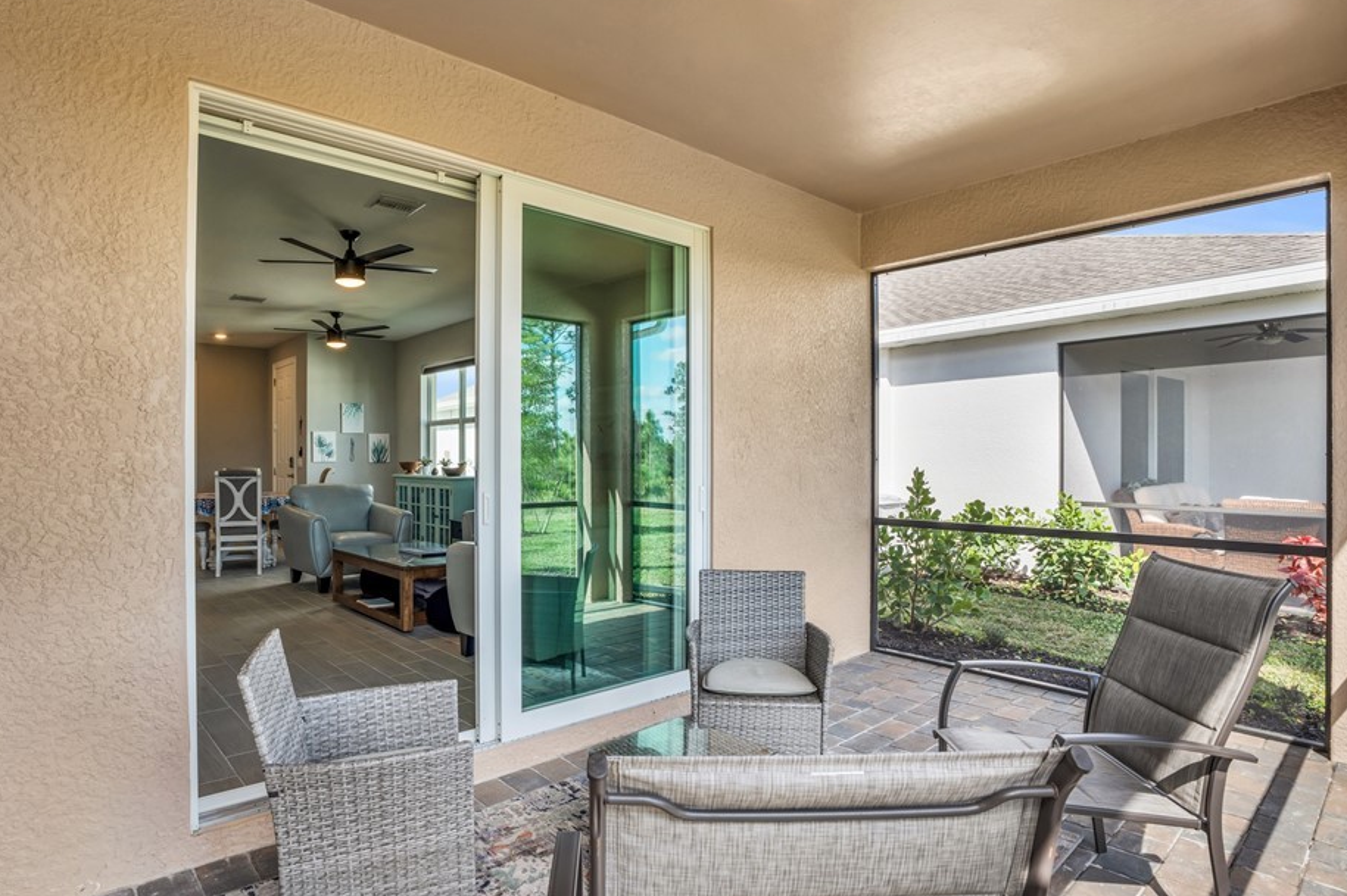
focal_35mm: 19
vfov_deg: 64.5
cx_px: 626
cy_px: 463
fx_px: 711
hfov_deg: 86.8
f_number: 9
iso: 200
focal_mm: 16
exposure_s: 1/50
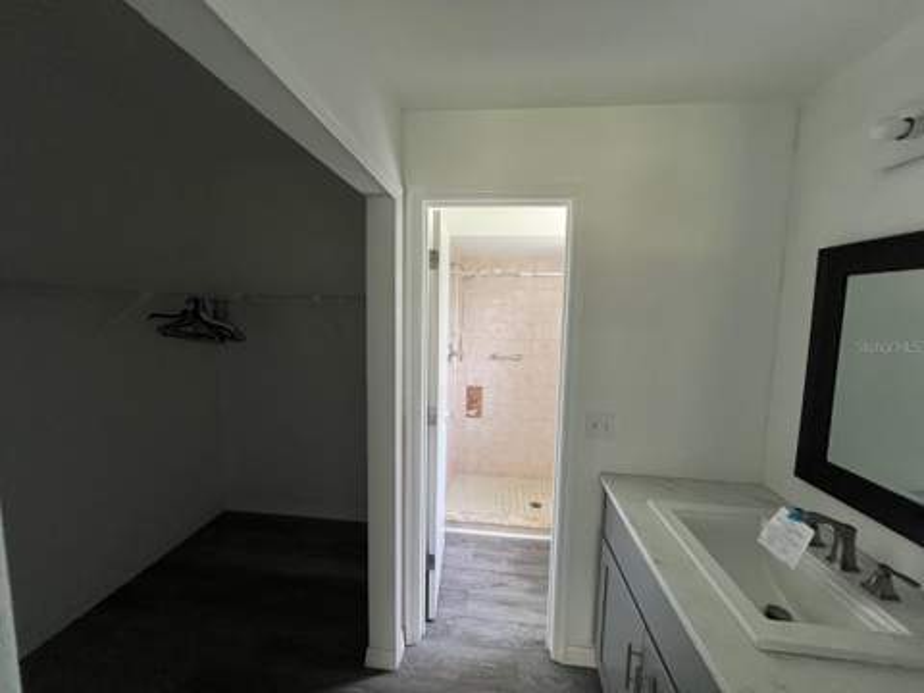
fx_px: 347
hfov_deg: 106.2
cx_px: 462
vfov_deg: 89.9
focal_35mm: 13
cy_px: 346
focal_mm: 1.57
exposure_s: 1/74
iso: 250
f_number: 1.8
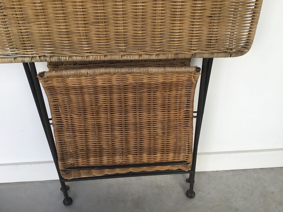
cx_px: 142
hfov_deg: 58.4
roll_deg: +2.8
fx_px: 253
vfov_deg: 45.4
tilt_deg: -32.7
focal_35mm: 31
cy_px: 106
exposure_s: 1/103
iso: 25
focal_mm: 3.3
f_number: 2.4
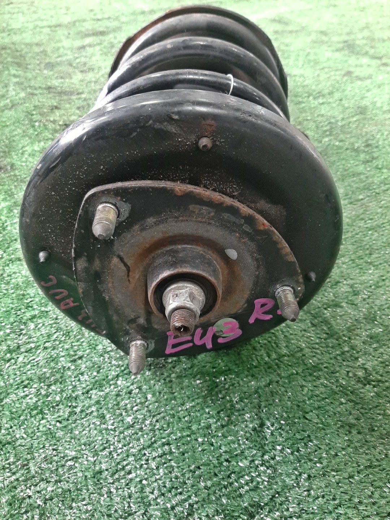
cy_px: 260
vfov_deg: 67.3
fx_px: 391
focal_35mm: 26
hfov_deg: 53.1
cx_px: 195
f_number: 1.7
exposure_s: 1/25
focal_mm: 3.93
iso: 185
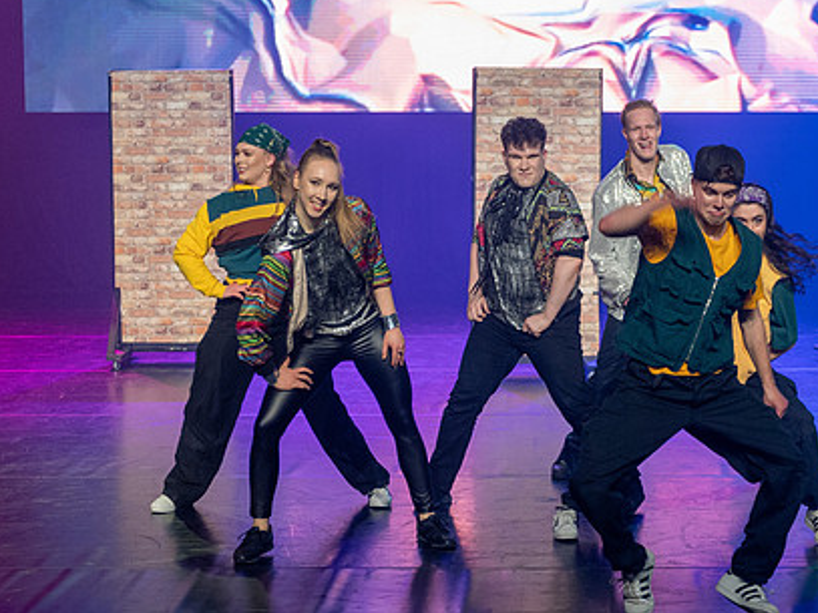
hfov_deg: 21.0
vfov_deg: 15.9
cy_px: 322
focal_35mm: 93
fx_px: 2197
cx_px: 540
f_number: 2.8
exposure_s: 1/100
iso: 2800
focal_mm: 50
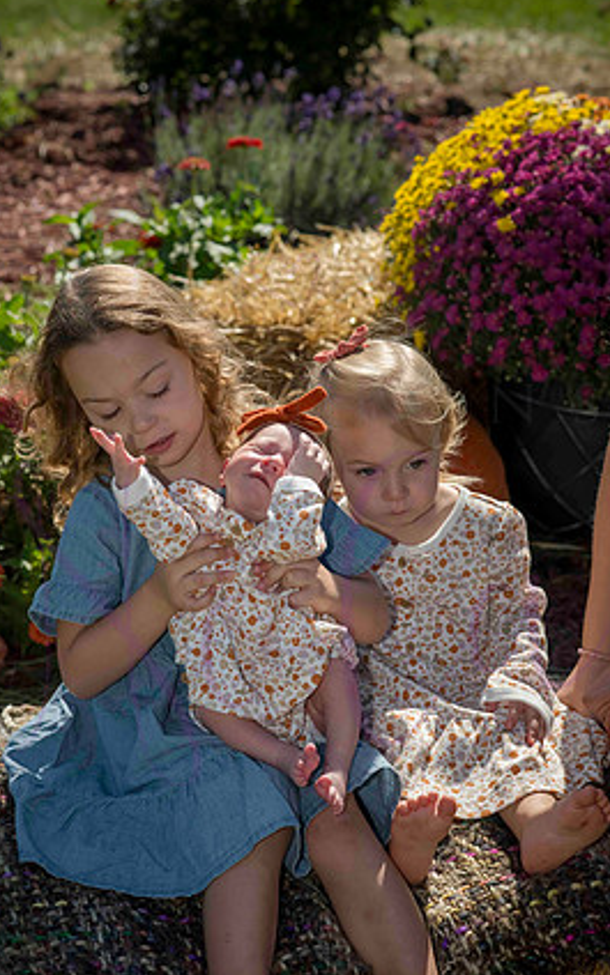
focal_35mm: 92
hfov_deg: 14.2
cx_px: 295
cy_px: 485
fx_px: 2447
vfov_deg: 22.6
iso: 400
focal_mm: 85
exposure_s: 1/1250
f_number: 7.1
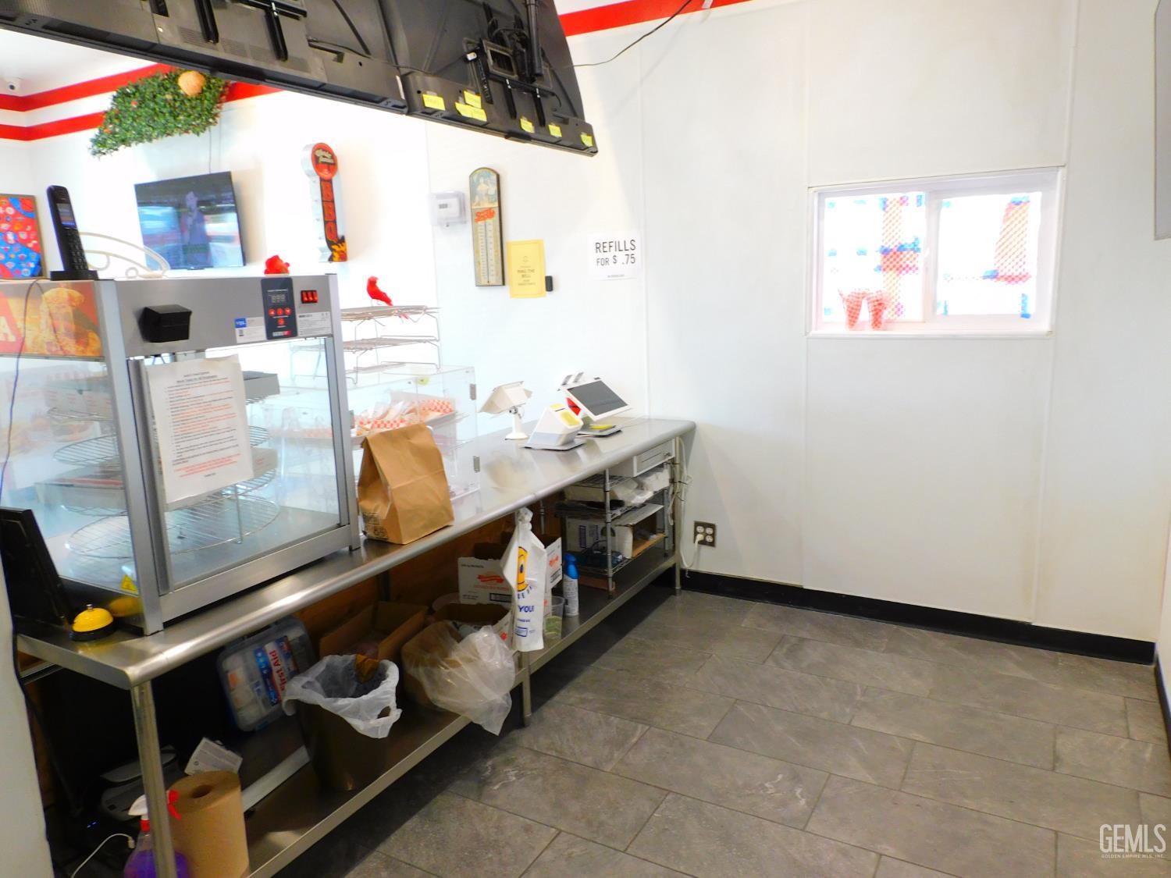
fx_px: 812
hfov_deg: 71.6
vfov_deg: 56.8
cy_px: 439
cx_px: 586
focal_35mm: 24
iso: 220
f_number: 3.3
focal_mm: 4.3
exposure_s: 1/30
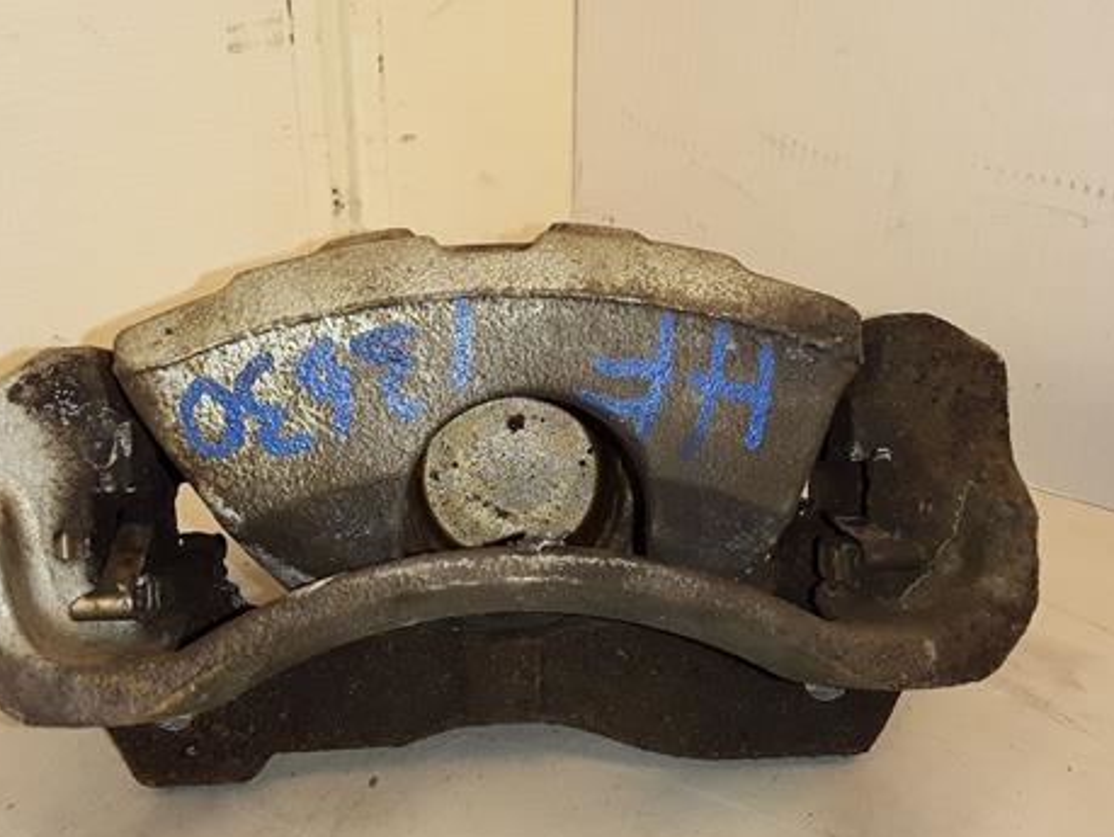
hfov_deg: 47.8
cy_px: 461
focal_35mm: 39
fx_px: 1256
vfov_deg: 36.8
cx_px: 505
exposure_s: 1/134
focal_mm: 2.91
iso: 40
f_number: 1.9
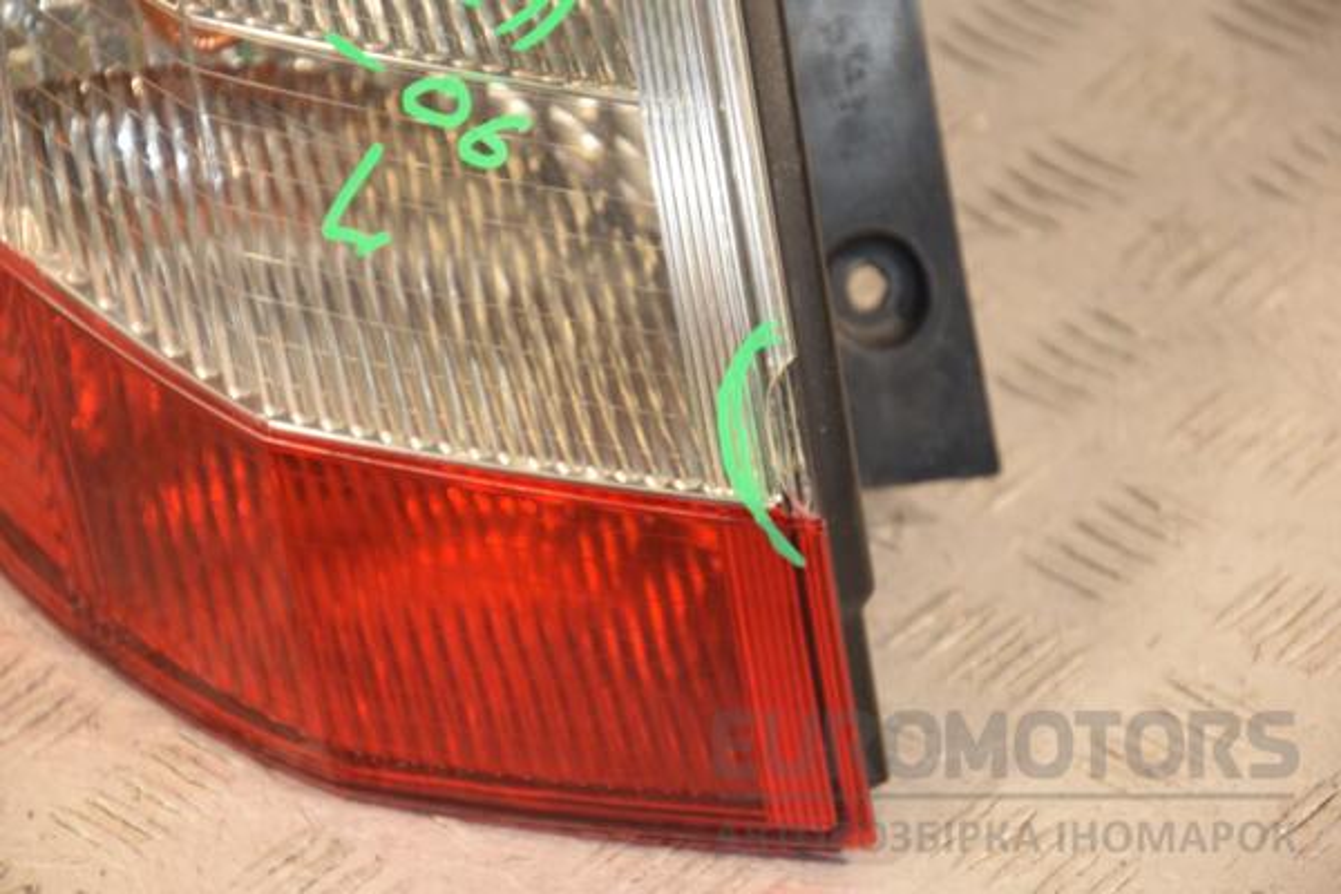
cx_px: 670
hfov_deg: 14.0
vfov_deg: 9.3
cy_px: 447
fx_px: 5475
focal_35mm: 147
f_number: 5.6
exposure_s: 1/100
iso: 800
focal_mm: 98
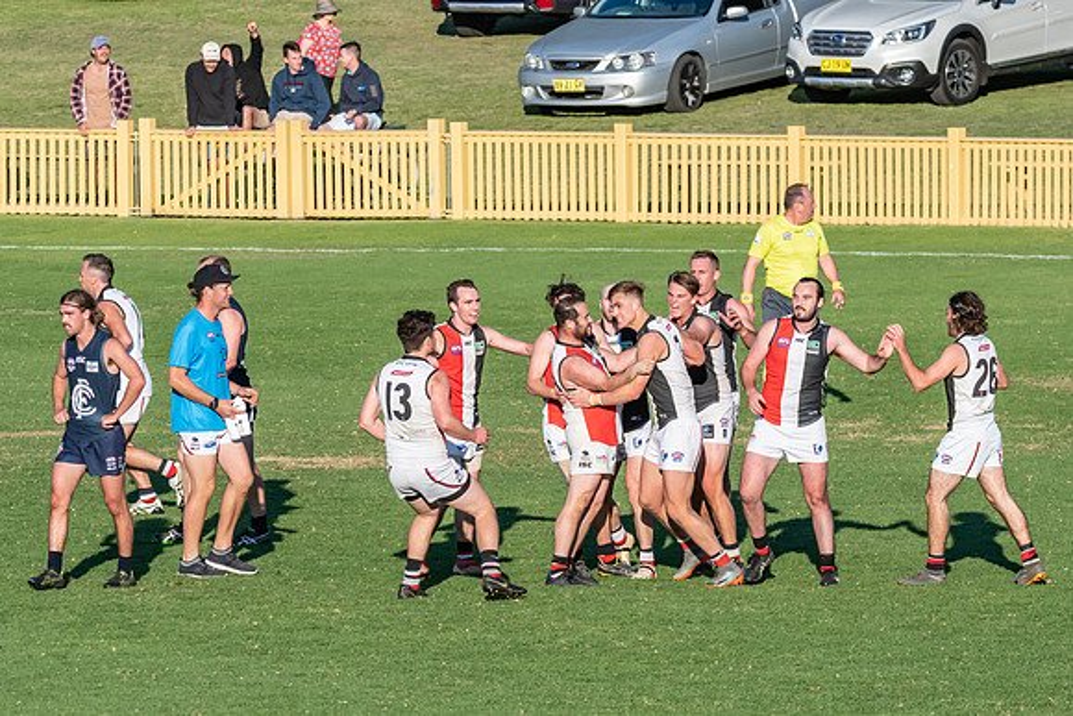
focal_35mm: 462
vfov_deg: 3.0
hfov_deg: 4.5
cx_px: 611
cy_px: 331
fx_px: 13786
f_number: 10
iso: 800
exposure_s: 1/2500
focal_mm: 260
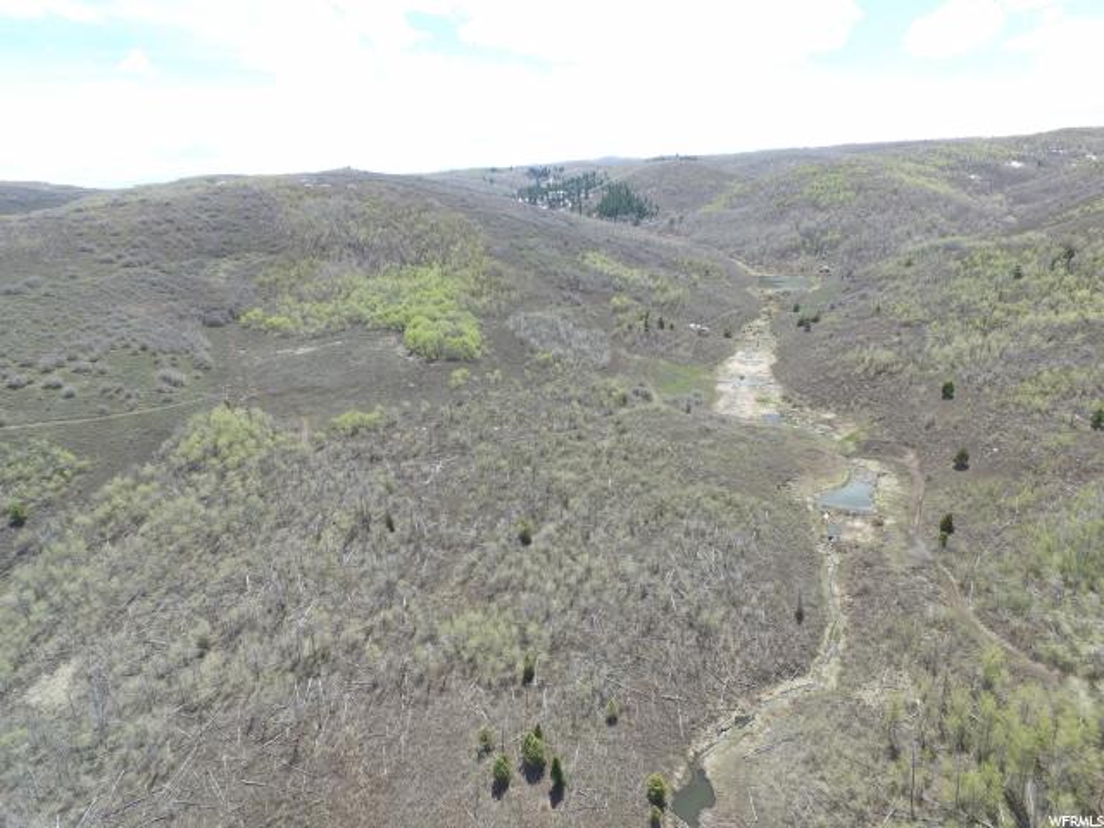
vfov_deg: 66.0
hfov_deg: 81.7
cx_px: 552
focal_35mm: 20
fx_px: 638
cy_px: 414
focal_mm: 3.61
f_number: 2.8
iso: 100
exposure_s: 1/477
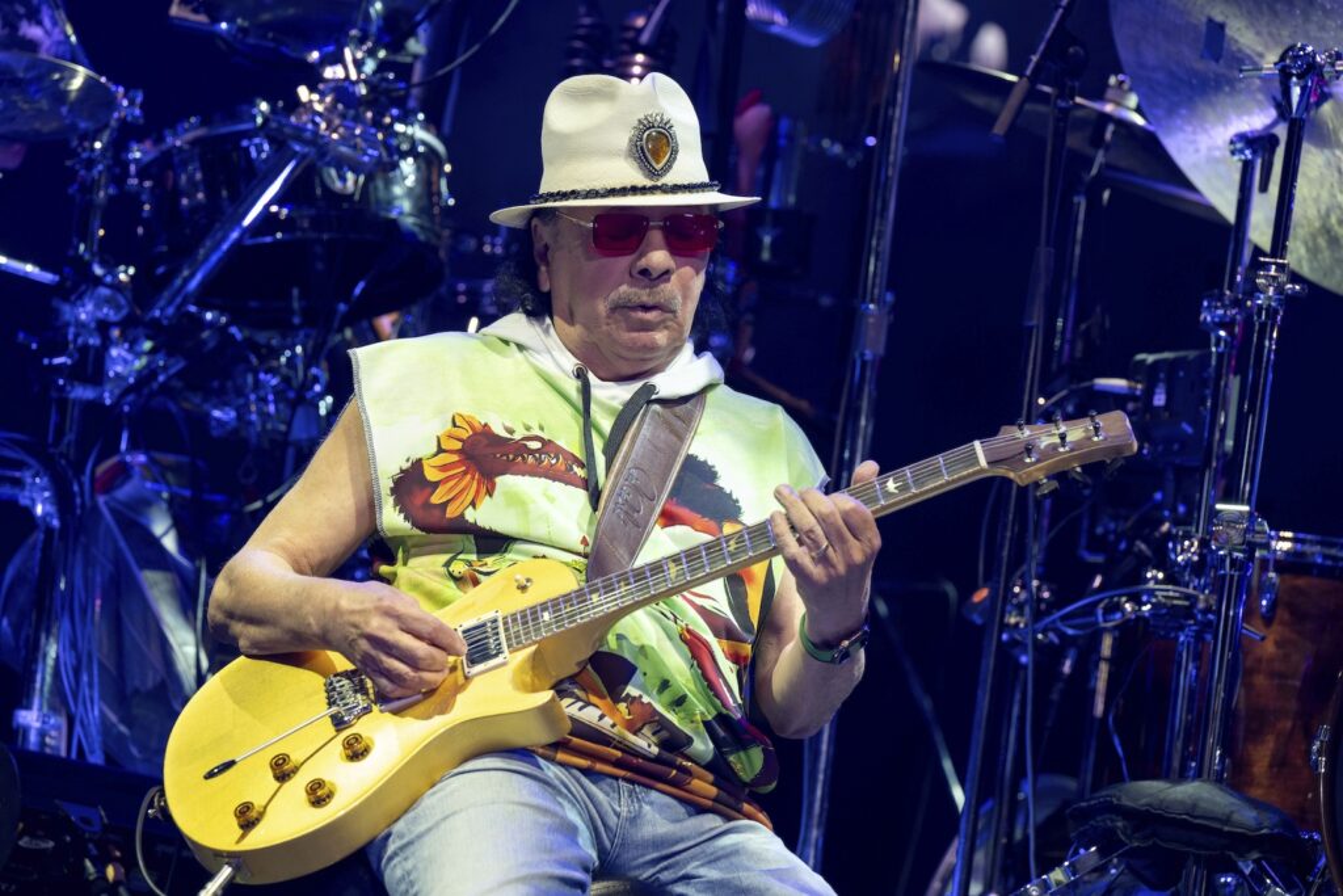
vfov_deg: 8.3
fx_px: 6156
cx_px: 672
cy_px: 448
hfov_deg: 12.5
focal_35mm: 165
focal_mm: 165
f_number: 5.6
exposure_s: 1/500
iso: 1250
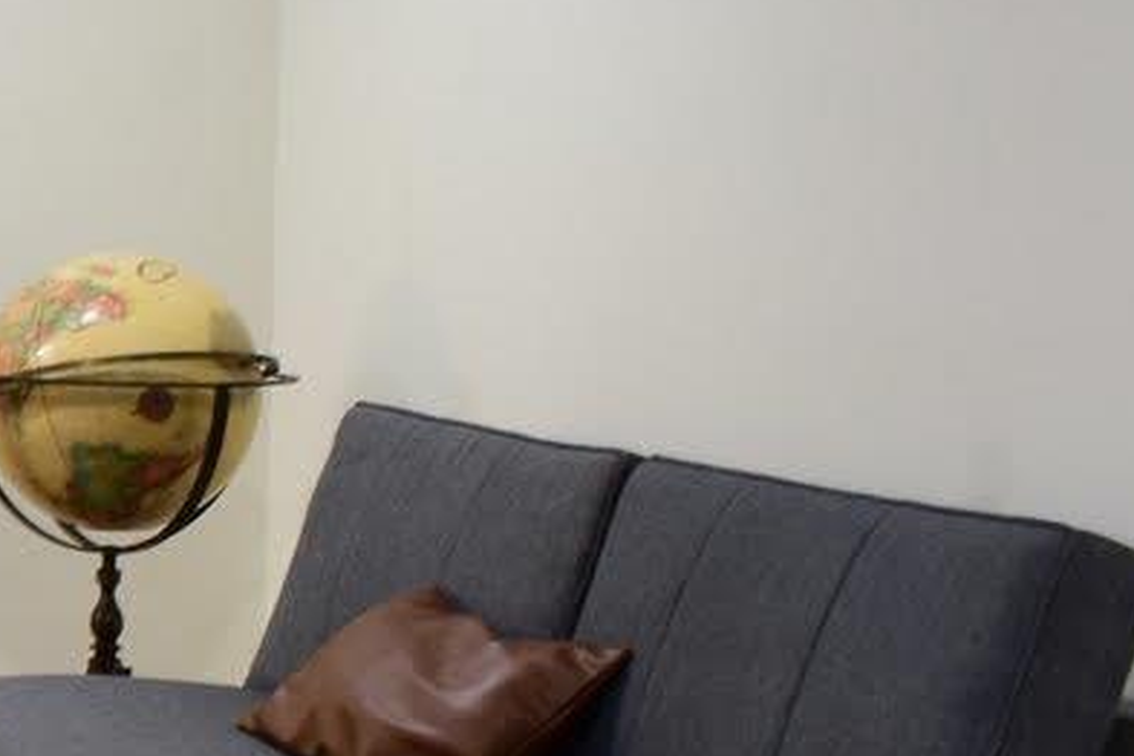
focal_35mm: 110
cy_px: 504
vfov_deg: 12.4
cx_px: -995
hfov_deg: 15.5
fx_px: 3465
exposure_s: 1/2
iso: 250
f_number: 9
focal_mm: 18
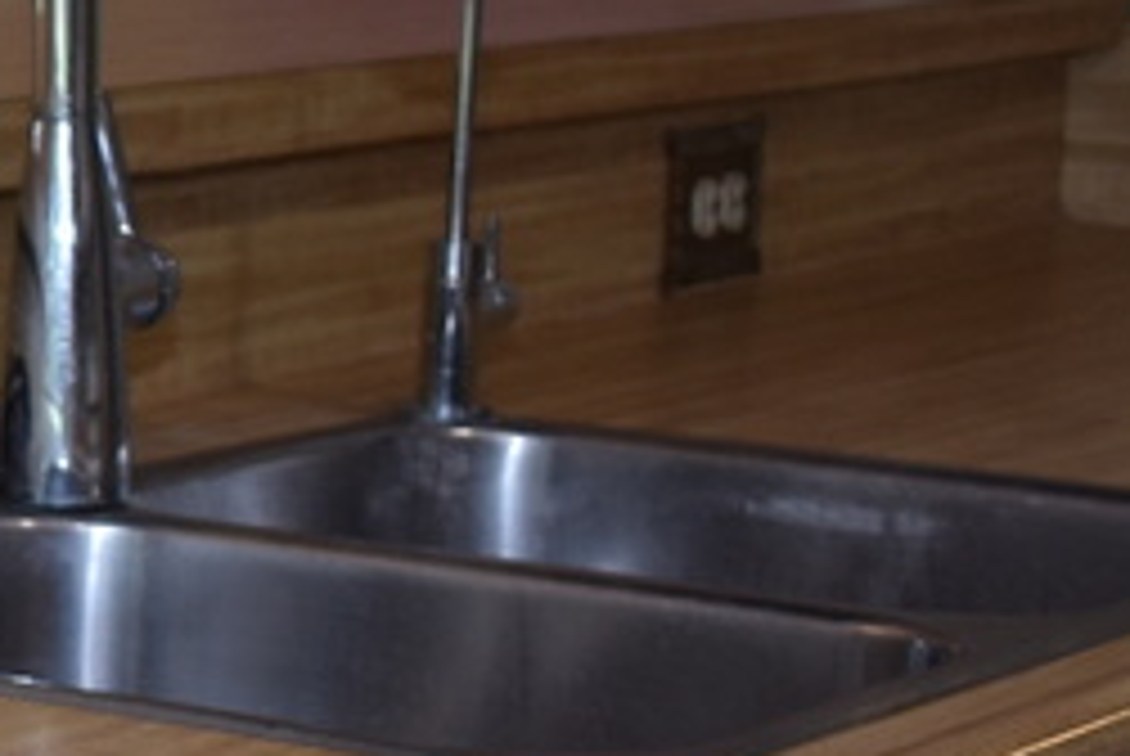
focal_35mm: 174
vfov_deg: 7.9
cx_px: -1715
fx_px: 5468
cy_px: 364
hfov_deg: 10.1
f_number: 4
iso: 220
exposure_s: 1/60
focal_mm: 18
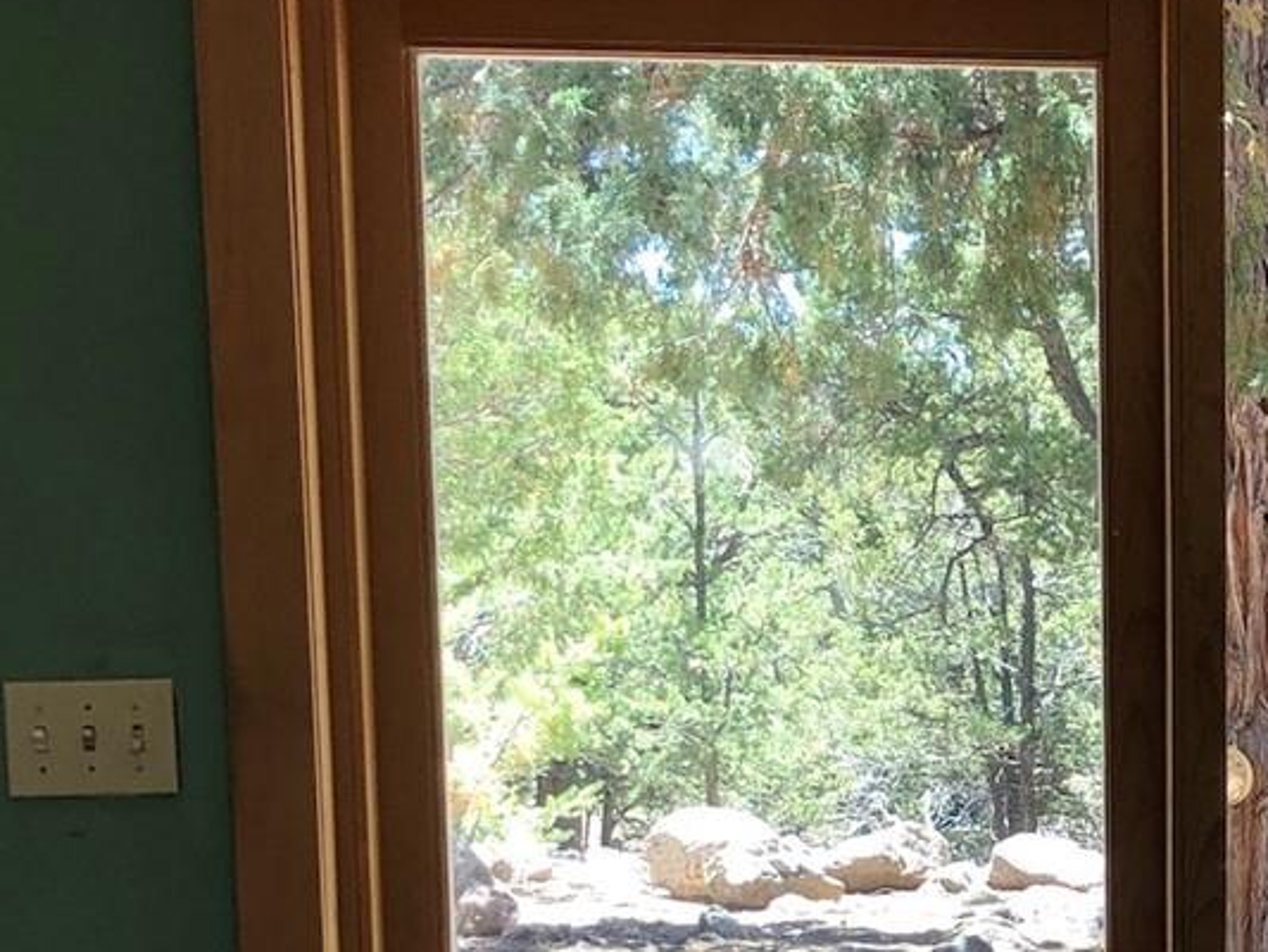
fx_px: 3078
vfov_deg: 17.3
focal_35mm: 84
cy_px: 897
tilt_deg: -7.3
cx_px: 1313
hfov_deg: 22.3
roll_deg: -0.8
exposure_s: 1/120
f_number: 1.8
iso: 20
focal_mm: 3.99
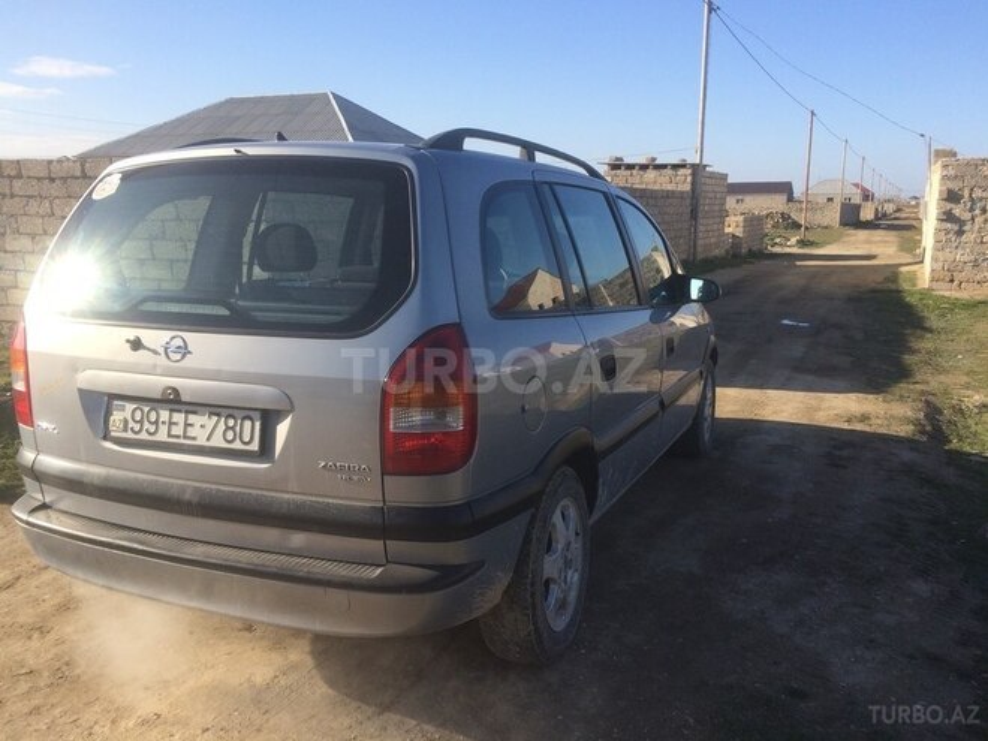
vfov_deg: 48.2
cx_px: 494
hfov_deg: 61.7
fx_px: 828
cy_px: 370
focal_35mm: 29
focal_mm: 4.15
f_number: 2.2
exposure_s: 1/1466
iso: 32
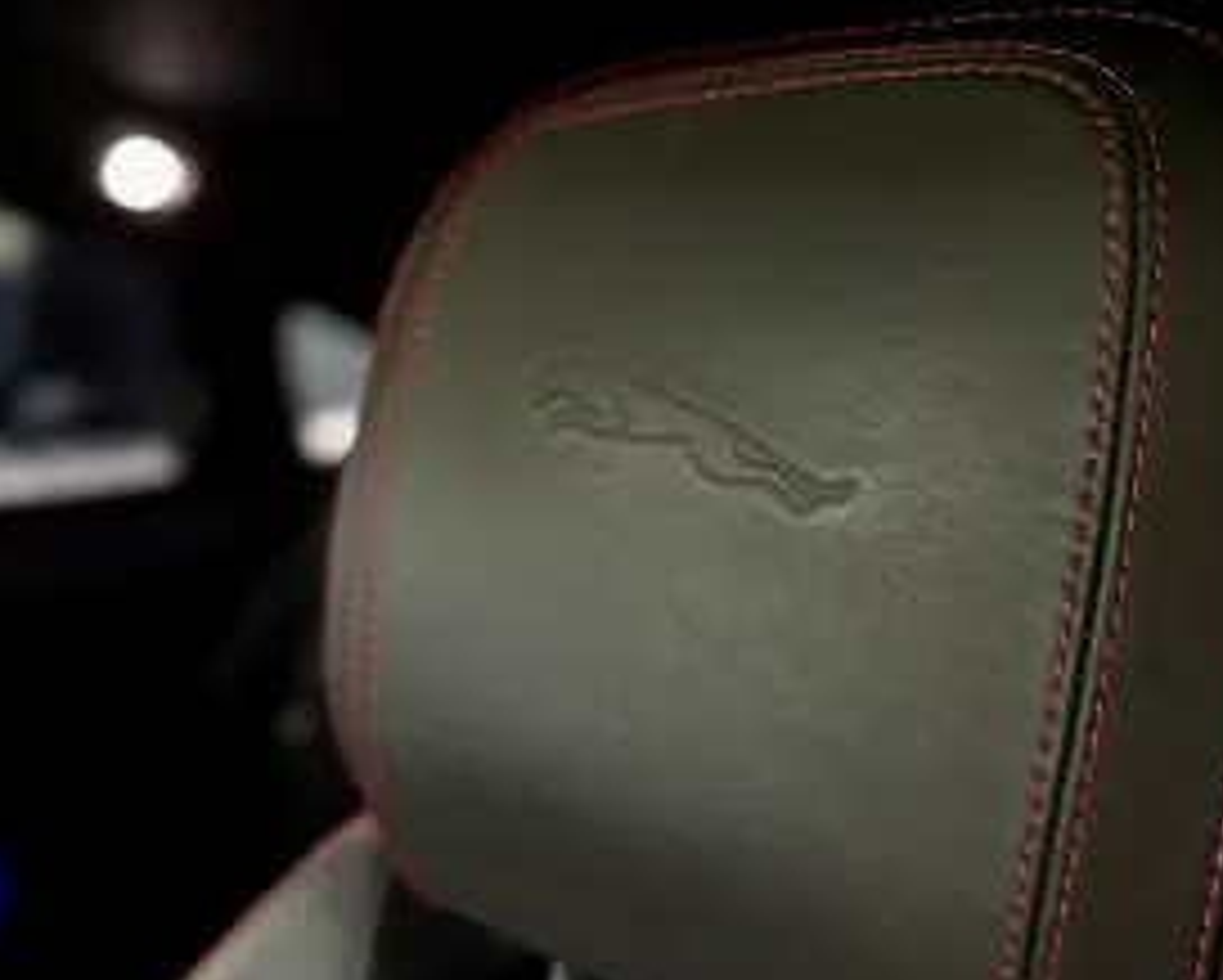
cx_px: 576
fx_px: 1123
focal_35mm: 31
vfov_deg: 47.1
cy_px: 526
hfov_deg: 57.1
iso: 1000
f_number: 1.78
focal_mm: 6.86
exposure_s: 1/34
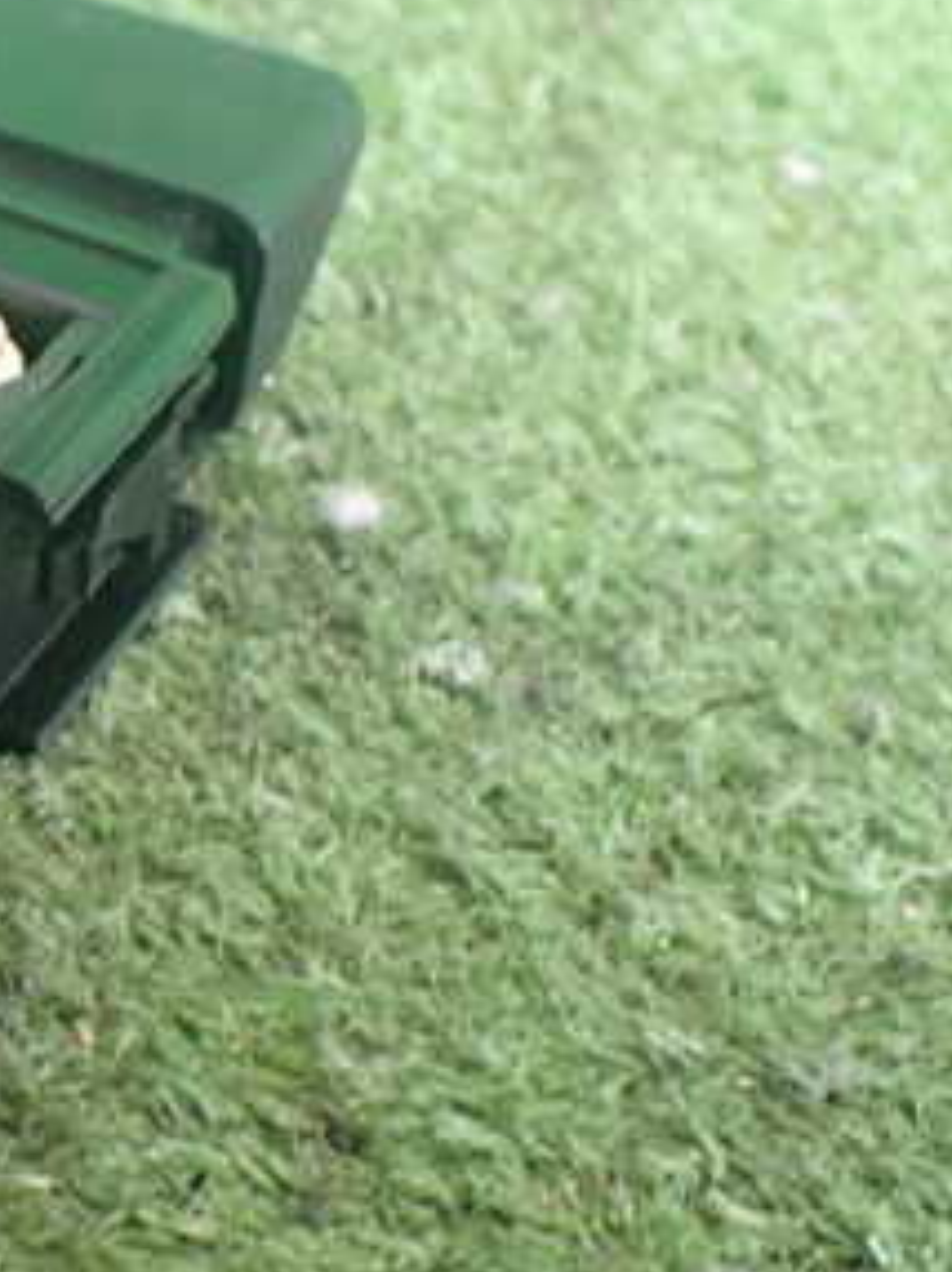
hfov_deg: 21.6
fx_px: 2314
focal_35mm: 63
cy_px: 574
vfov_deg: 30.7
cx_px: -187
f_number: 2.3
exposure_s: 1/50
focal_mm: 5.4
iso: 800
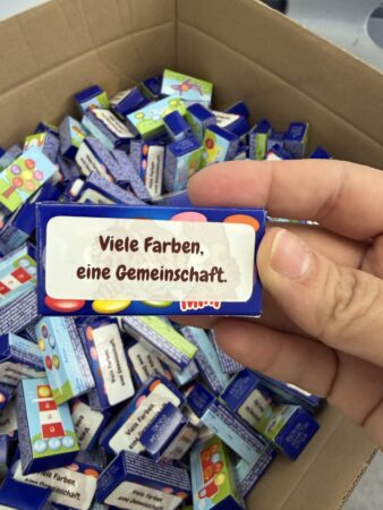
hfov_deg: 56.9
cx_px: 192
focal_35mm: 24
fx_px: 354
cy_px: 255
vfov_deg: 71.6
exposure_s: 1/50
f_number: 2.2
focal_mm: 2.22
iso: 250
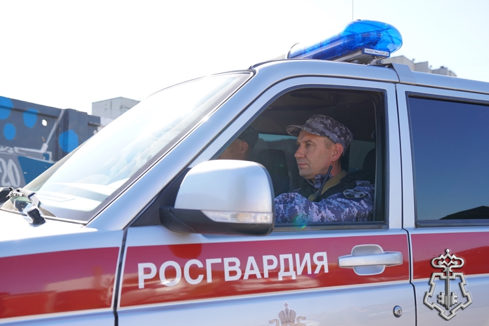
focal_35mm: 39
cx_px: 244
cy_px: 163
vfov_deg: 34.2
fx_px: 530
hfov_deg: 49.6
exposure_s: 1/200
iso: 100
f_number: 4
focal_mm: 39
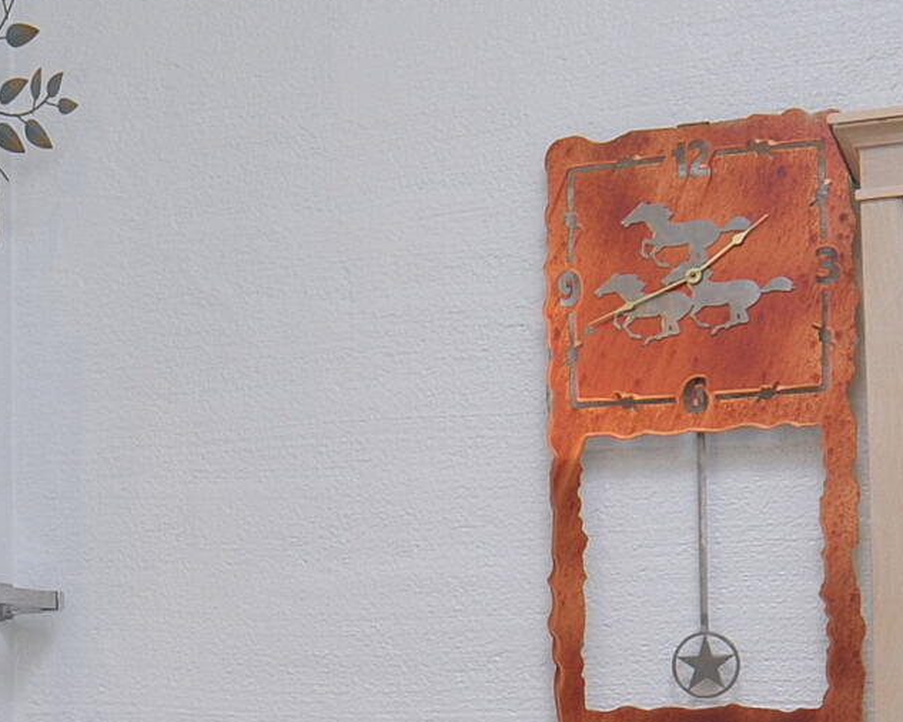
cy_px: 626
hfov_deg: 22.2
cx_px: -148
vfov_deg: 18.9
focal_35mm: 80
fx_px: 2137
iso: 400
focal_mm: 18
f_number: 10
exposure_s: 1/30
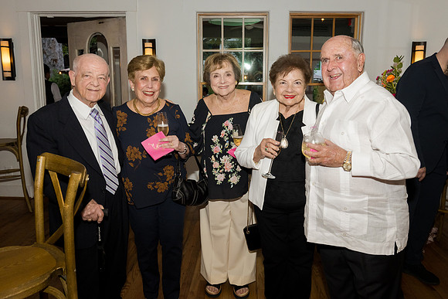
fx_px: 368
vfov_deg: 44.2
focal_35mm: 30
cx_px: 236
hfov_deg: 62.6
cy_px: 135
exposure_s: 1/160
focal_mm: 26.5
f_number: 5.6
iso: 1250
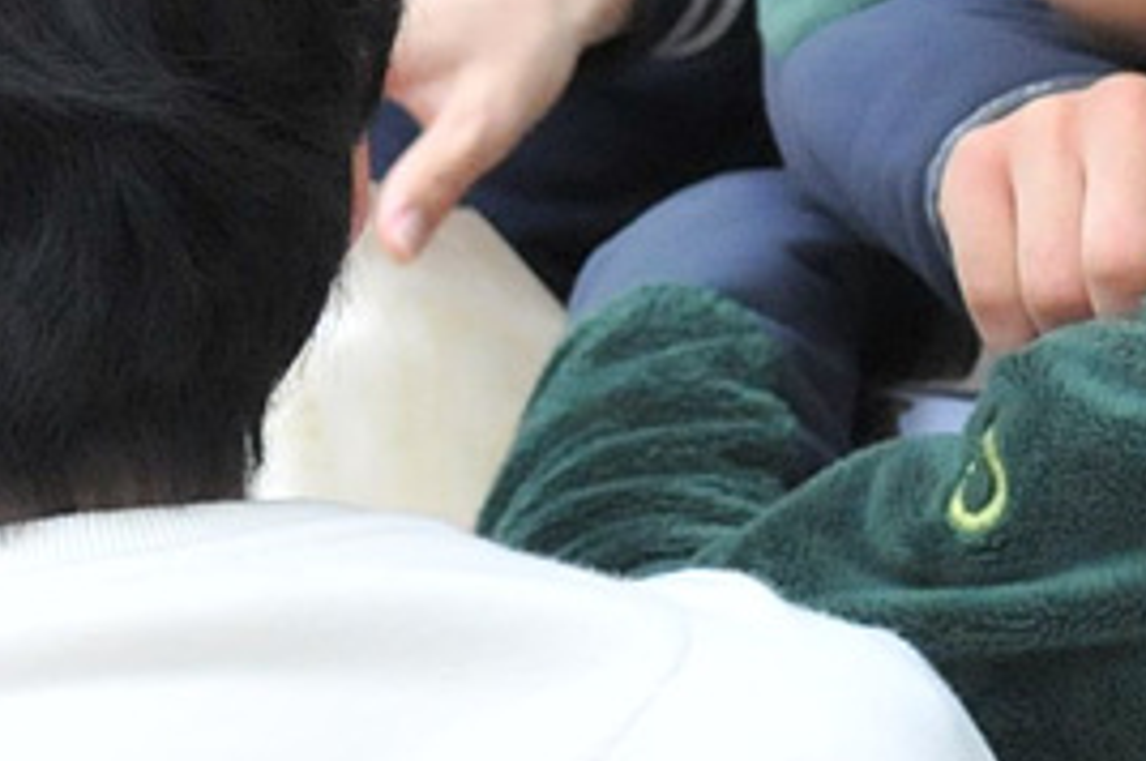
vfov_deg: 6.2
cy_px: -457
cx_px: -286
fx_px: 6931
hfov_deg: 9.3
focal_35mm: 218
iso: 1600
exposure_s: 1/1250
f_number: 2.8
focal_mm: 26
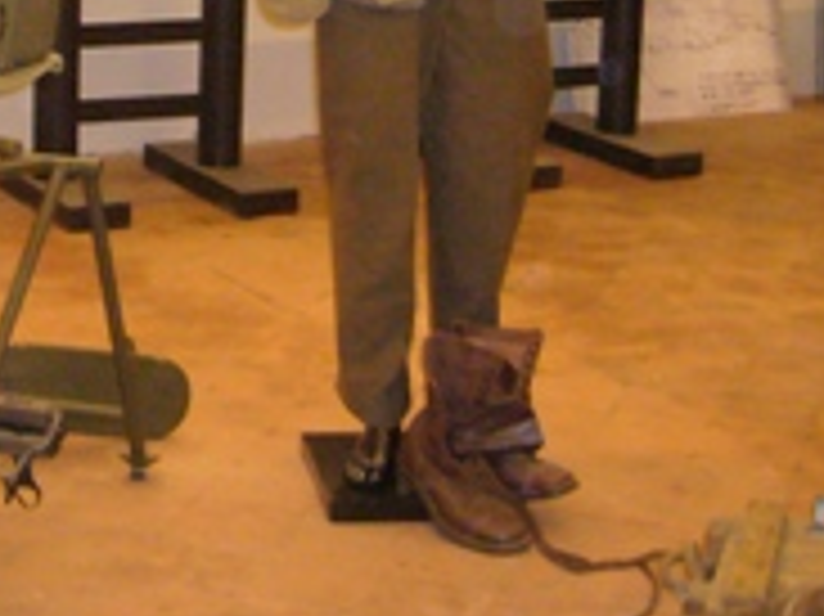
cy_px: -13
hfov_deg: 19.8
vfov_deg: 14.8
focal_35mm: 98
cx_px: 158
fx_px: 2331
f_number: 2.8
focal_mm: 4.6
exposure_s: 1/8
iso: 250
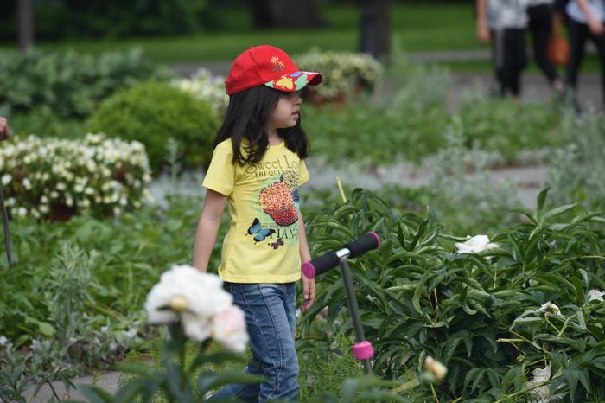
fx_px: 3359
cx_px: 302
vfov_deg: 6.9
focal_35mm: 200
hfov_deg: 10.3
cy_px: 202
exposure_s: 1/1000
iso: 250
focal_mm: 200
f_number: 5
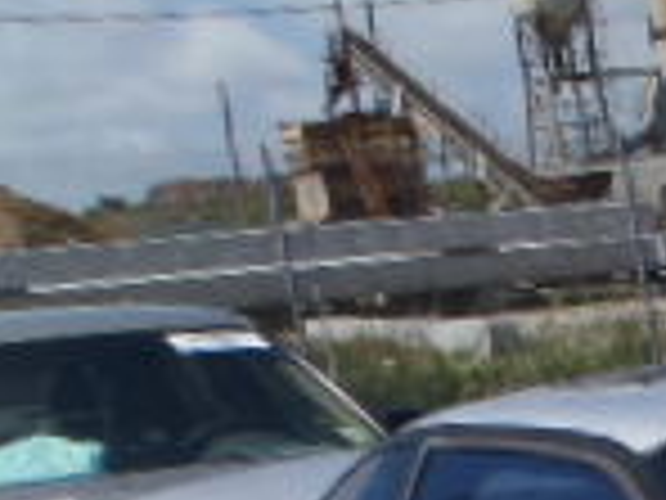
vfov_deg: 11.0
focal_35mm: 121
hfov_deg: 13.4
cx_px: 1436
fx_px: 2328
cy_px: 1050
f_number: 5.6
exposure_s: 1/640
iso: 80
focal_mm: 5
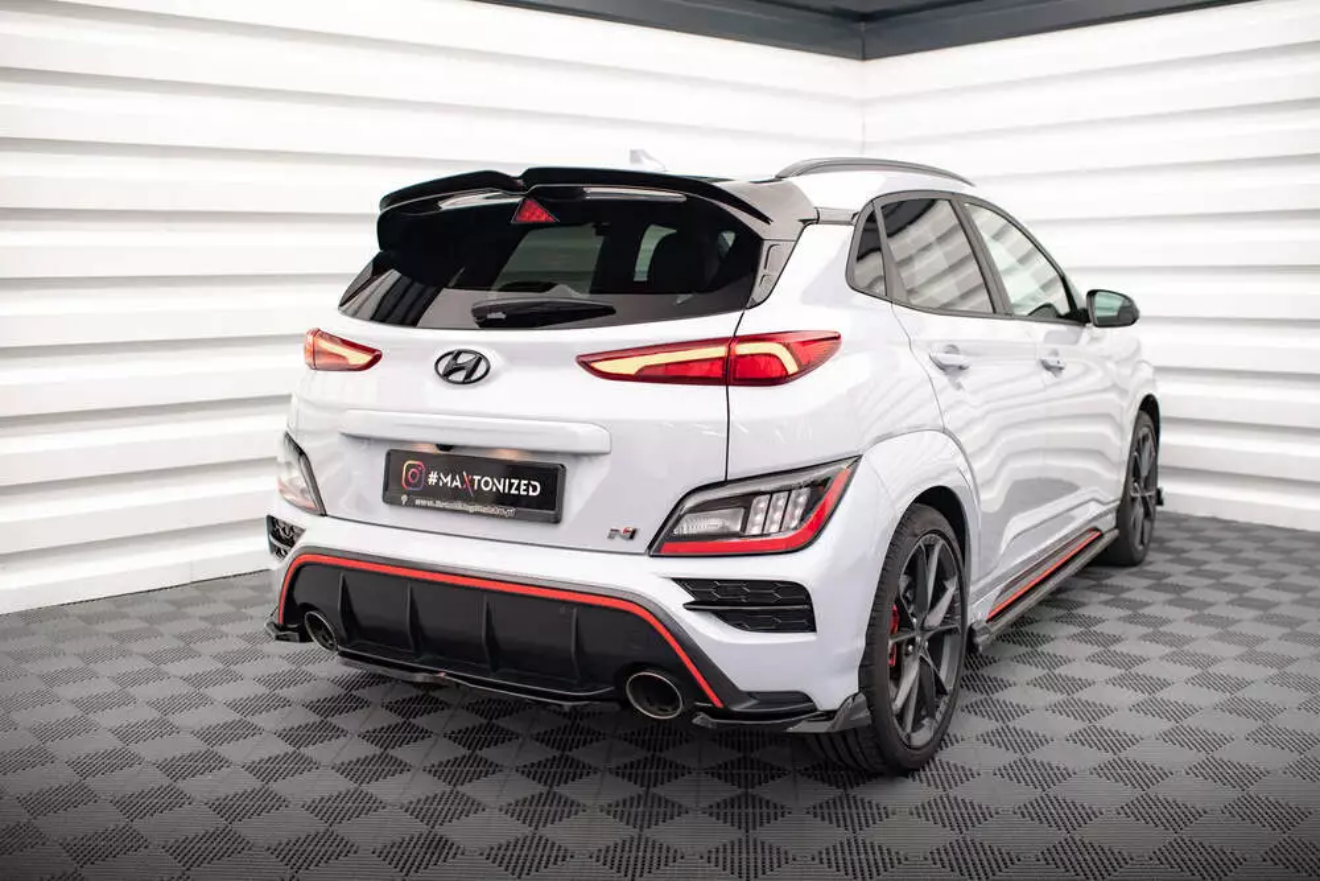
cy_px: 440
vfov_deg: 37.1
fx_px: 1310
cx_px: 660
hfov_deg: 53.5
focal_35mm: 36
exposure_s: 1/100
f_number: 2.8
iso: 1000
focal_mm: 35
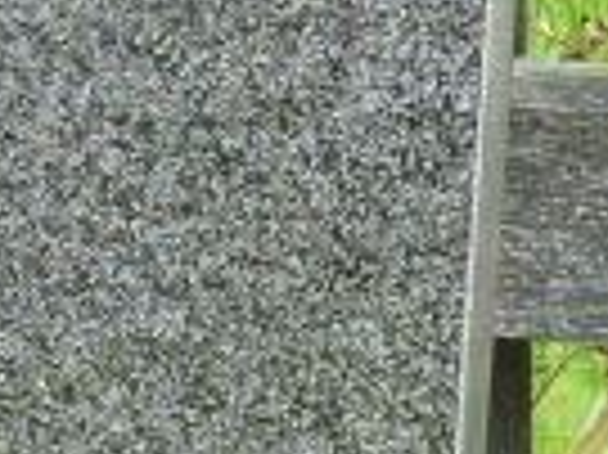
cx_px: -1121
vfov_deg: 2.9
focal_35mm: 503
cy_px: 688
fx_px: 8827
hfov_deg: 3.8
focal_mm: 15.1
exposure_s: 1/250
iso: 200
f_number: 5.2
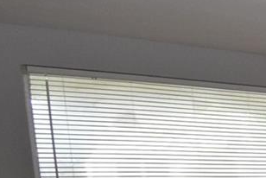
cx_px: 647
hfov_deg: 14.8
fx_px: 577
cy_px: 263
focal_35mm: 78
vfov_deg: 16.1
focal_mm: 10
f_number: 8
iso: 1600
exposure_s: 1/60
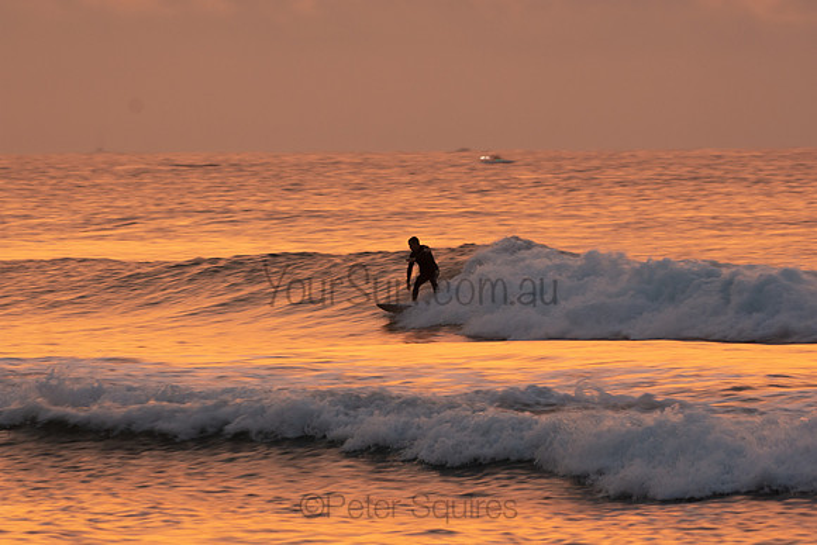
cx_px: 408
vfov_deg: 4.6
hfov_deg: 6.9
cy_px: 272
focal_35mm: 300
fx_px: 6810
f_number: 5.6
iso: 450
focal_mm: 200
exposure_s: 1/50
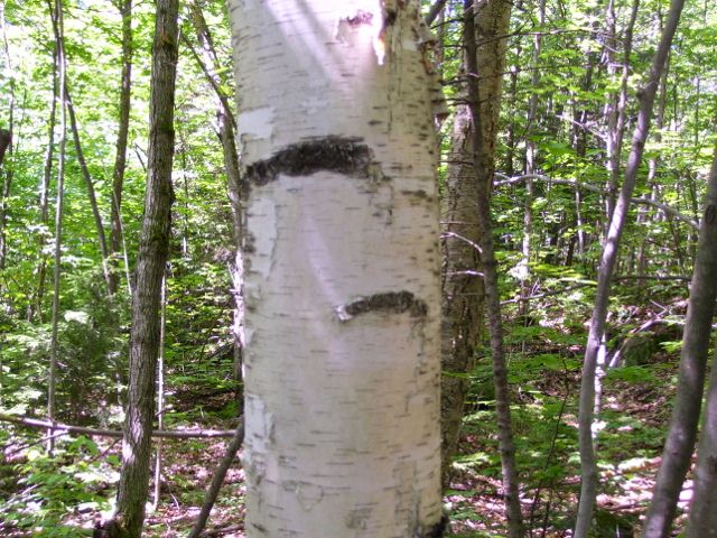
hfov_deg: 33.8
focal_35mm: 57
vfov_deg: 25.7
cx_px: 358
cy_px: 269
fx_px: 1181
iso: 160
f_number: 3.4
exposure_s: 1/45
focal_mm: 9.4
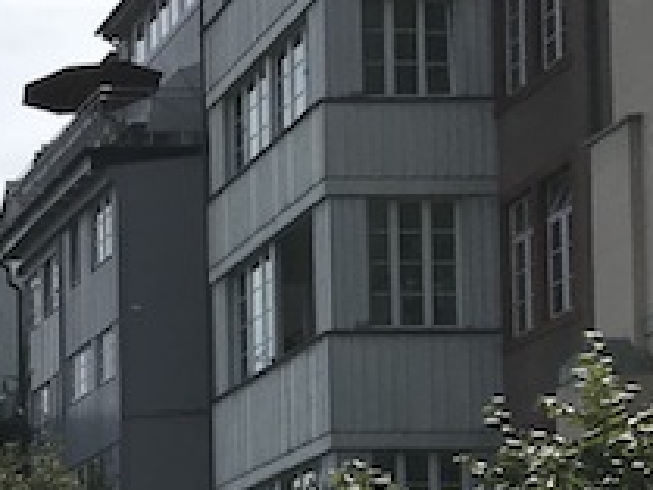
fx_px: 2020
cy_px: 712
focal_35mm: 107
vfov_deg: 13.2
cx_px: -469
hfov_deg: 16.0
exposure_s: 1/5988
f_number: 1.8
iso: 20
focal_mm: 3.99
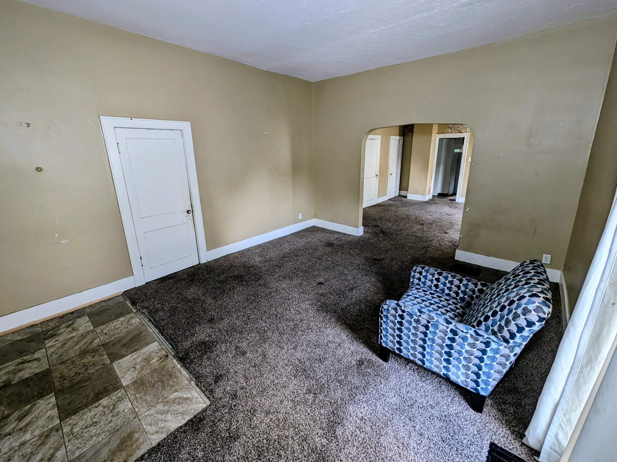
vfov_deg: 89.8
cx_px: 313
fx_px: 232
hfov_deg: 106.2
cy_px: 217
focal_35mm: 13
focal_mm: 2.02
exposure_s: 1/59
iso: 71
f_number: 1.7
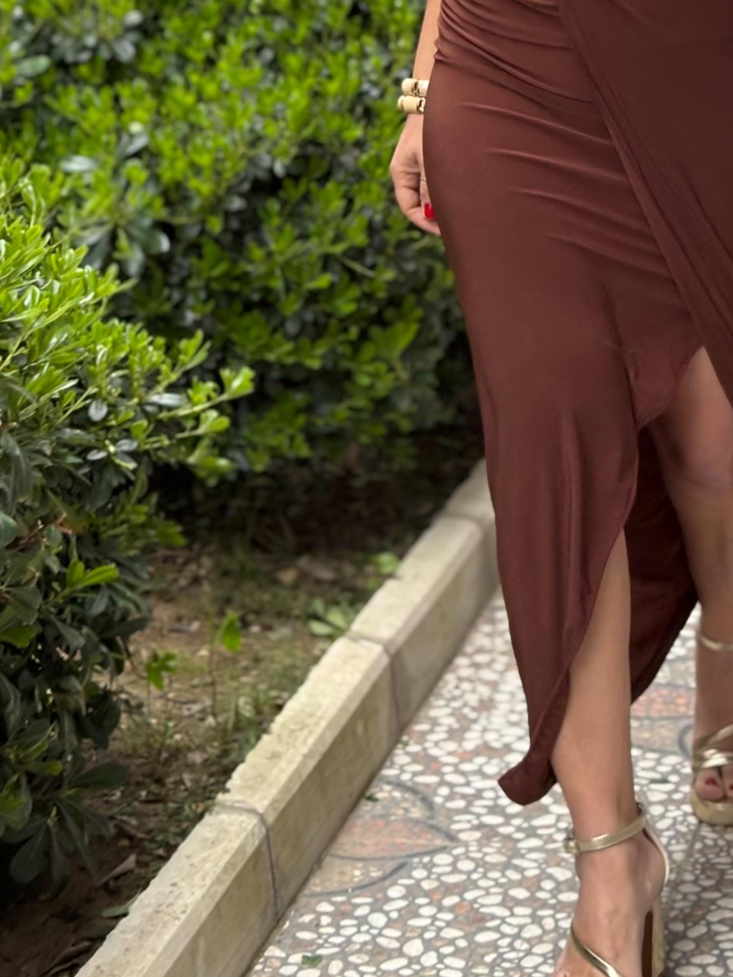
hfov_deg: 14.2
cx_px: 366
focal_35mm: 104
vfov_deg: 18.5
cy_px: 51
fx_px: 2936
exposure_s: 1/121
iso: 32
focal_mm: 5.96
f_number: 1.6
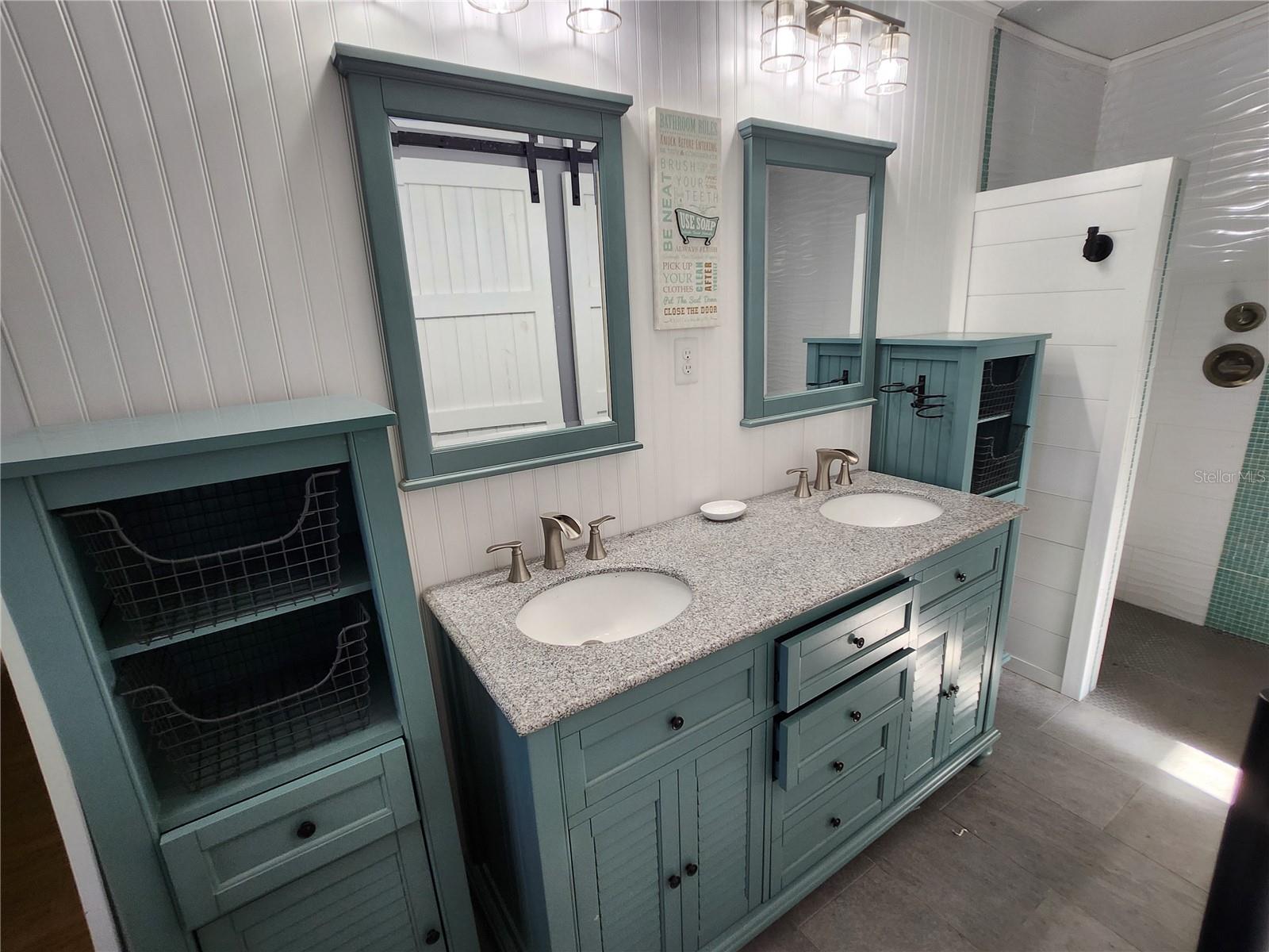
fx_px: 477
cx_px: 634
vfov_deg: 89.9
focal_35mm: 13
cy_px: 476
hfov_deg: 106.2
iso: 80
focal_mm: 1.7
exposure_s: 1/60
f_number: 2.2
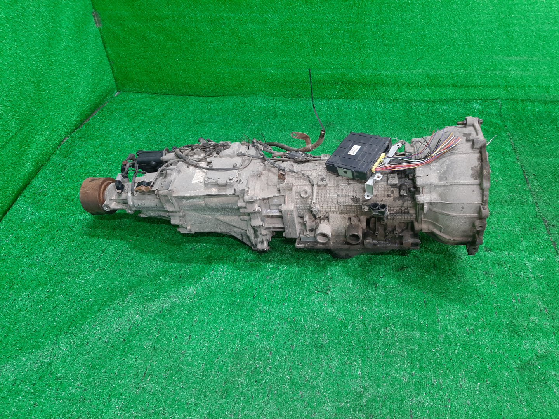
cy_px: 210
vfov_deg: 53.1
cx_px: 280
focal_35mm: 26
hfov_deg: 67.3
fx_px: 420
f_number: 1.7
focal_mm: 3.93
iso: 122
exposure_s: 1/50
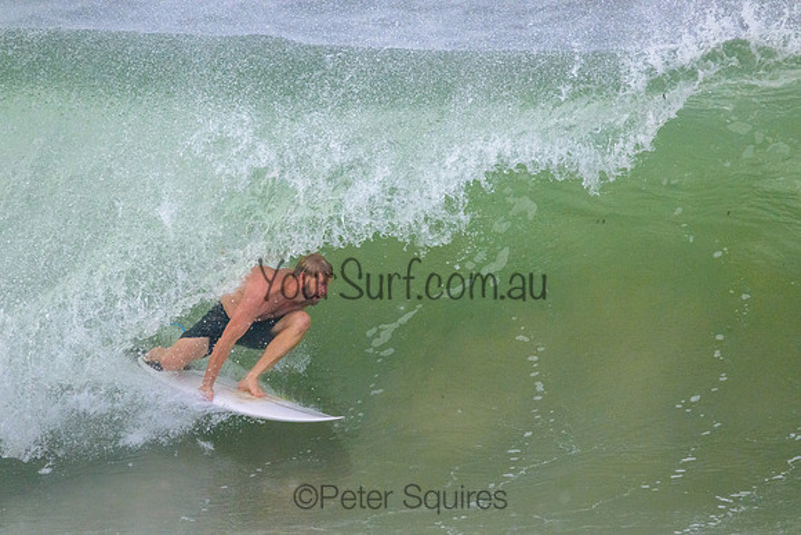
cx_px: 400
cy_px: 268
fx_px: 17803
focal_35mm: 800
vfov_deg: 1.7
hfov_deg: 2.6
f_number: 11
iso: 7200
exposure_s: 1/3200
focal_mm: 800
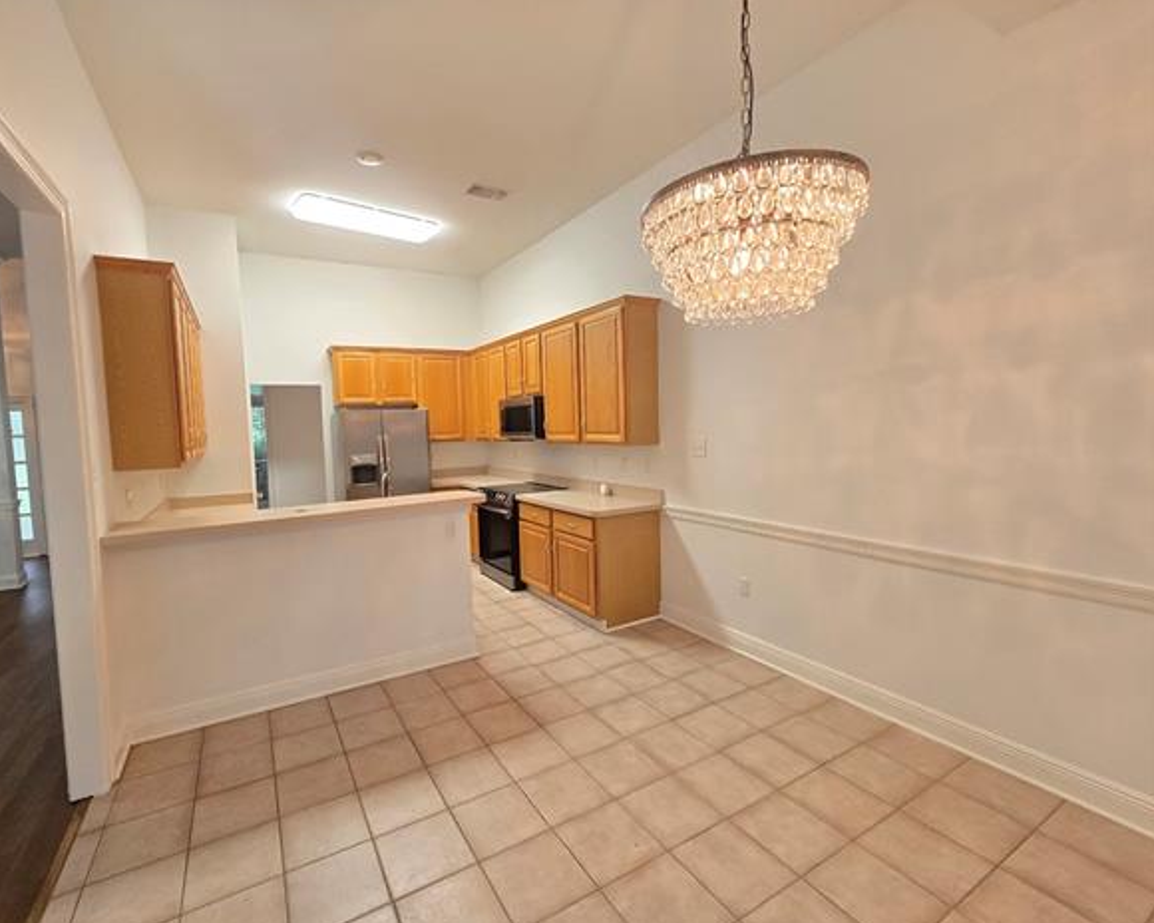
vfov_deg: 88.0
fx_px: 478
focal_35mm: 14
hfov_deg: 100.4
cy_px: 458
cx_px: 523
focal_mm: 2.2
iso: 250
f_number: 2.2
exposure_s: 1/60
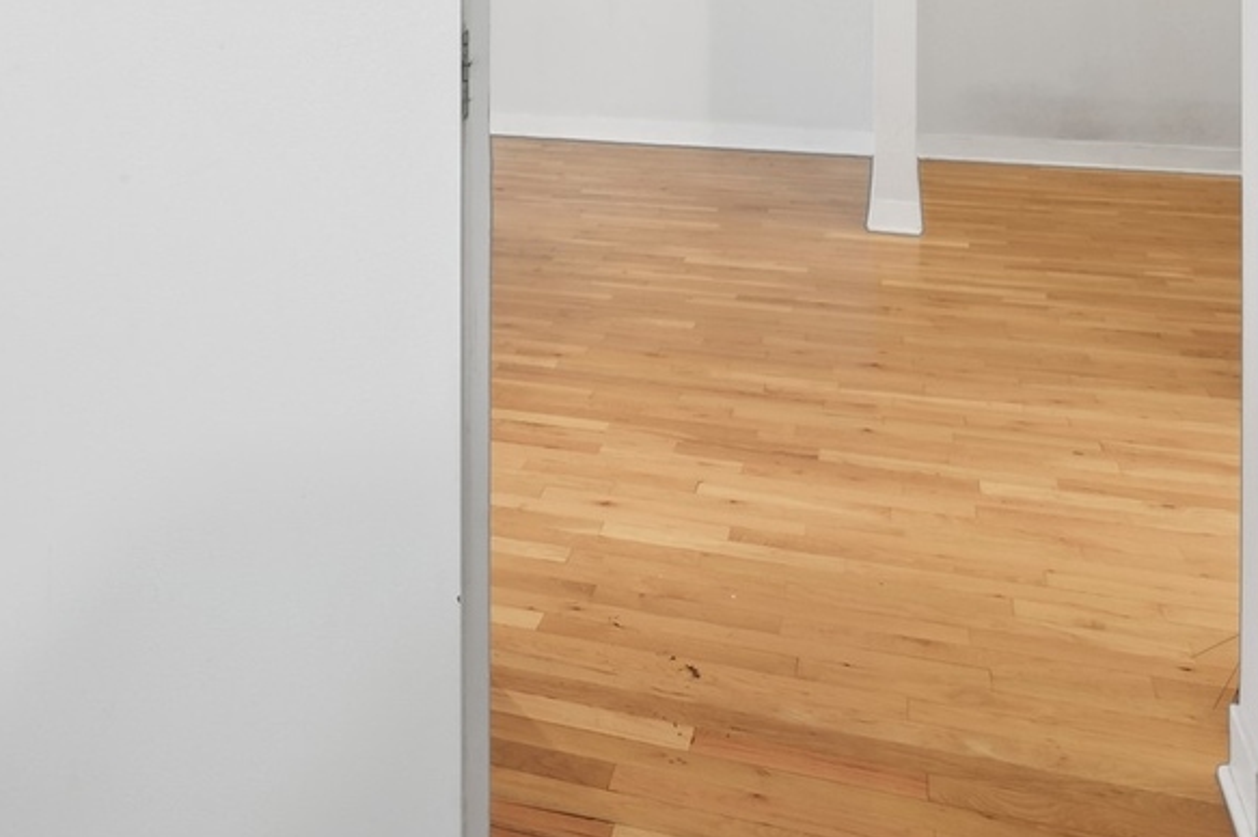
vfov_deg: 30.1
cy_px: -114
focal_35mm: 39
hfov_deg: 48.4
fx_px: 1362
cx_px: 384
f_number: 9
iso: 100
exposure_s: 1/1.67
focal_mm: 14
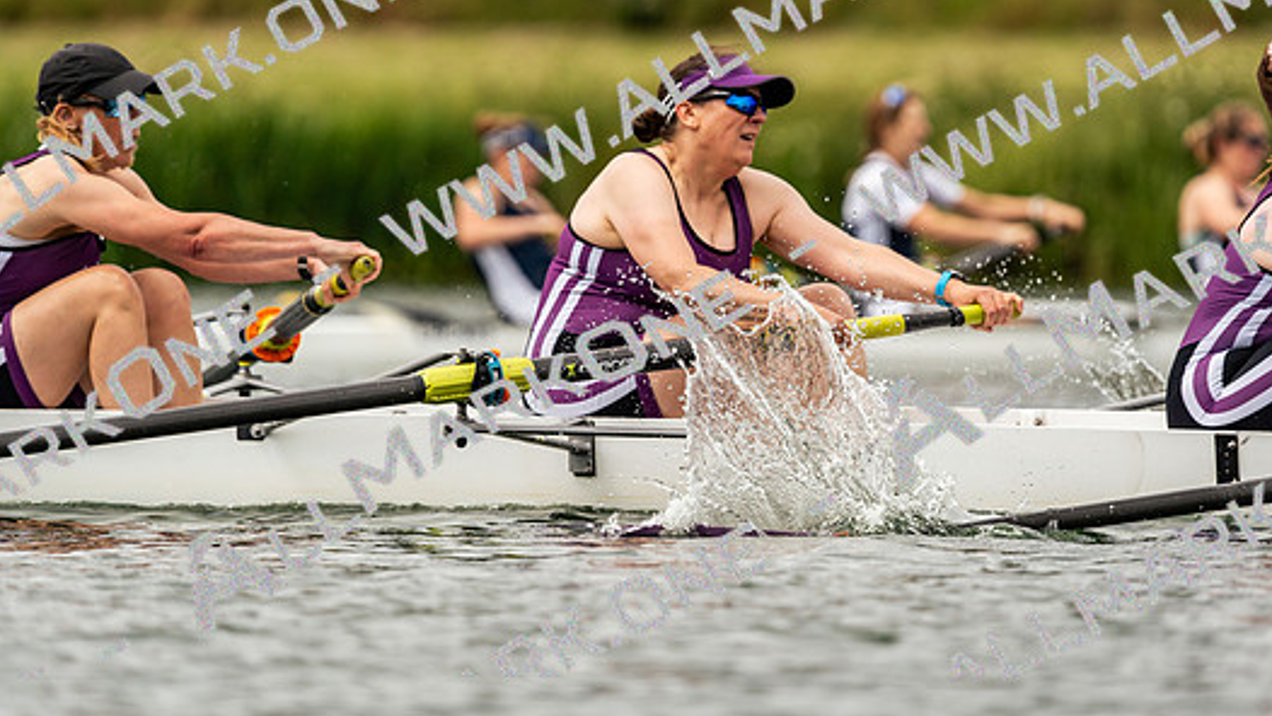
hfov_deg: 3.8
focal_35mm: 570
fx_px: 19227
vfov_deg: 2.1
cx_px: 680
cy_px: 262
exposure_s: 1/2000
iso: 250
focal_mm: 493
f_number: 6.3
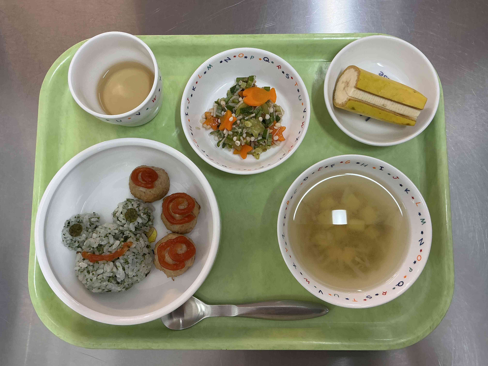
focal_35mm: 29
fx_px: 409
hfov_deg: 61.7
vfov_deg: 48.2
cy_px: 183
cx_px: 244
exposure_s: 1/50
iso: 40
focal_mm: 3
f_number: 1.8
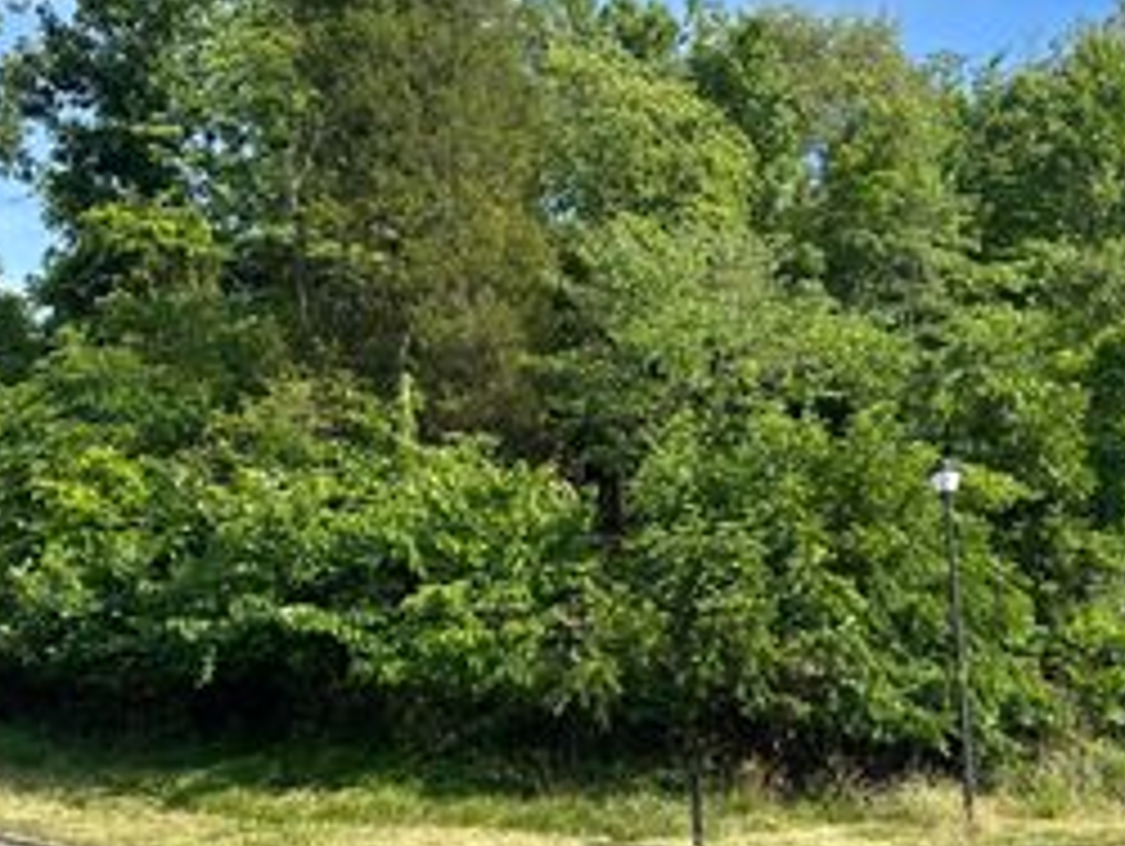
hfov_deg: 38.6
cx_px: 842
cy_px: 394
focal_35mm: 48
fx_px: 1561
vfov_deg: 30.3
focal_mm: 6.86
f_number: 1.78
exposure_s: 1/1321
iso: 80
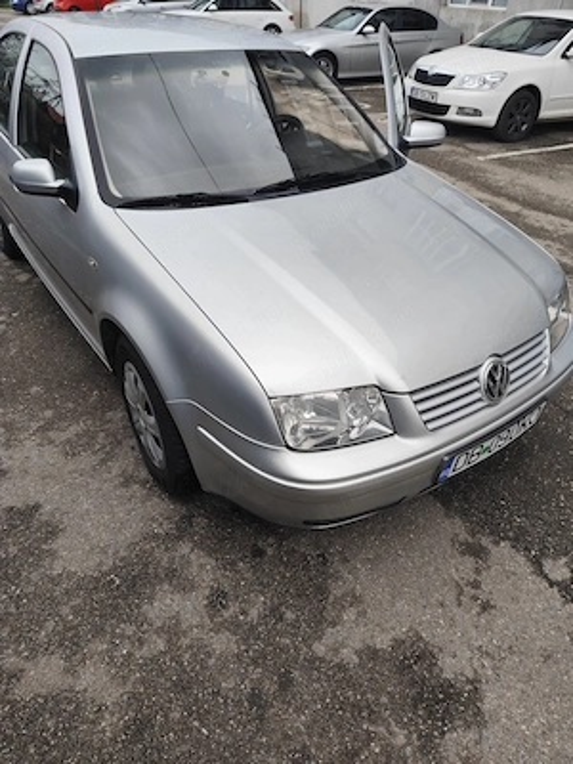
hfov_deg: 58.9
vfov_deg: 73.9
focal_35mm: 23
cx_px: 286
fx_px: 508
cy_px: 382
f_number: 1.65
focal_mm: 6.14
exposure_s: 1/280
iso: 50
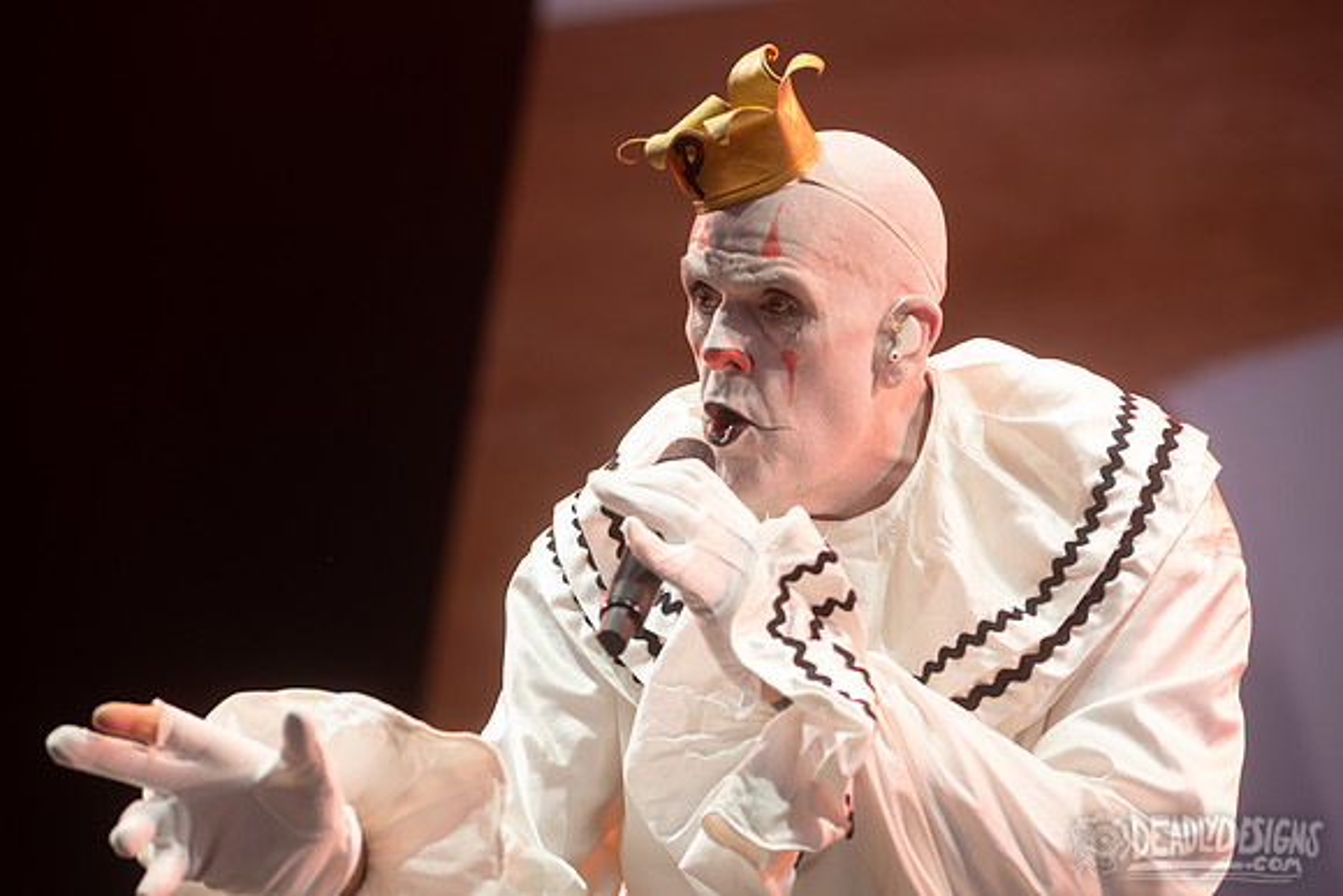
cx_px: 672
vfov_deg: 10.2
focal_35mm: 135
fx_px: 5037
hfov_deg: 15.2
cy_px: 448
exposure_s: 1/400
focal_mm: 135
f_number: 5
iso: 640
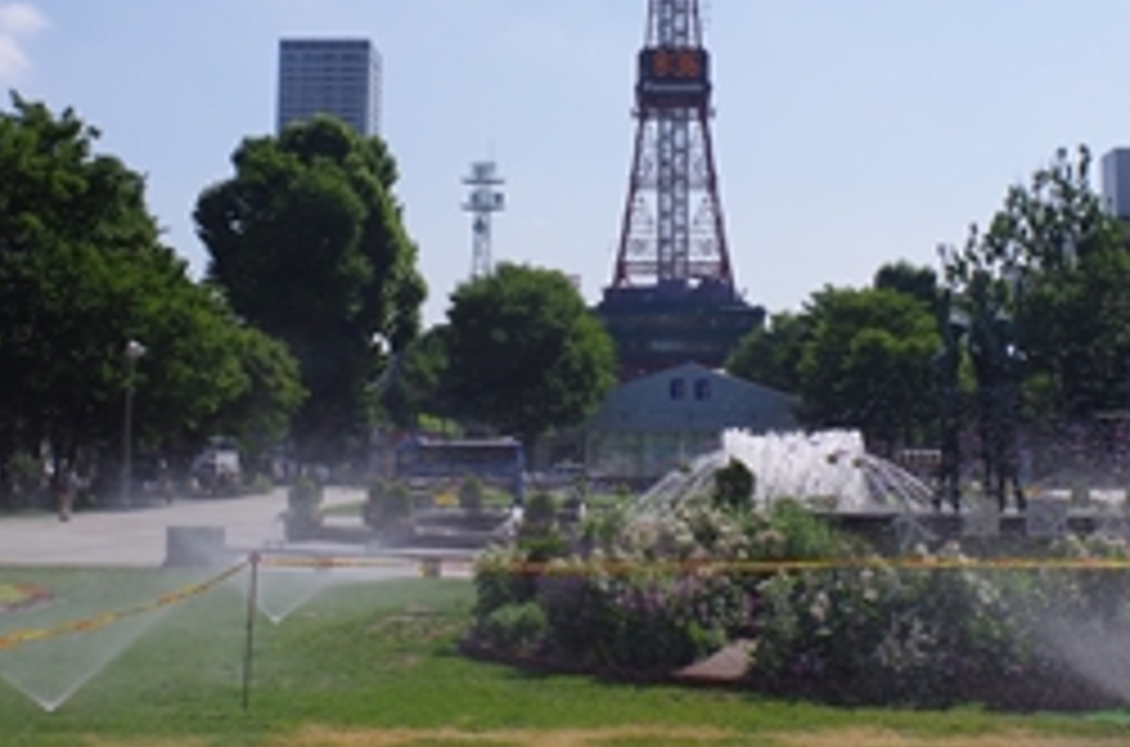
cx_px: 619
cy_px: 130
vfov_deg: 21.2
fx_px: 1964
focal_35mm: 63
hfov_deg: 32.1
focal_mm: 21.25
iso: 100
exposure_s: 1/160
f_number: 11
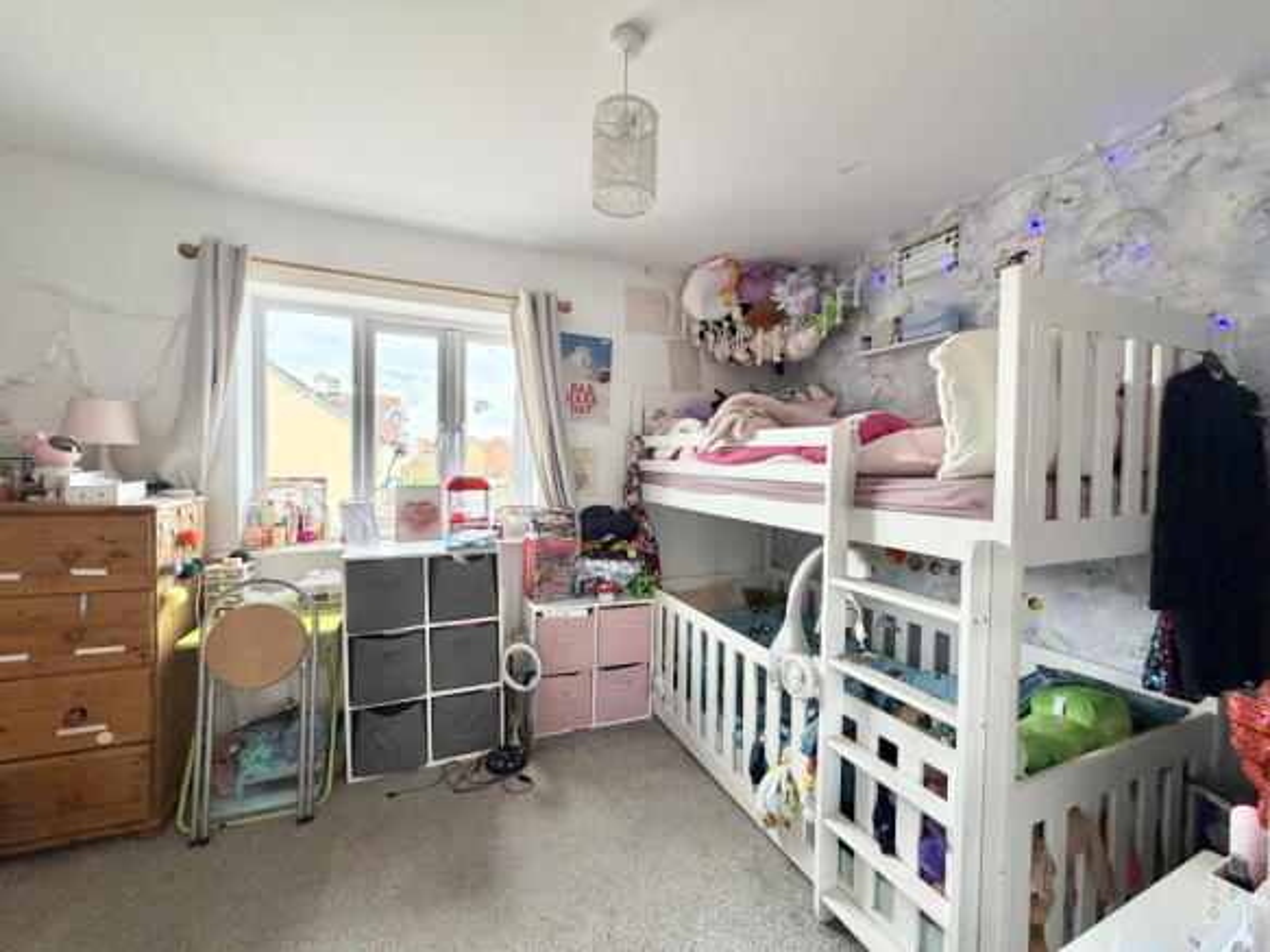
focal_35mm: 14
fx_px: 514
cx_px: 635
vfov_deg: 85.7
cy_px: 476
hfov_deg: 102.1
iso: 250
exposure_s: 1/121
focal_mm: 2.22
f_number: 2.2
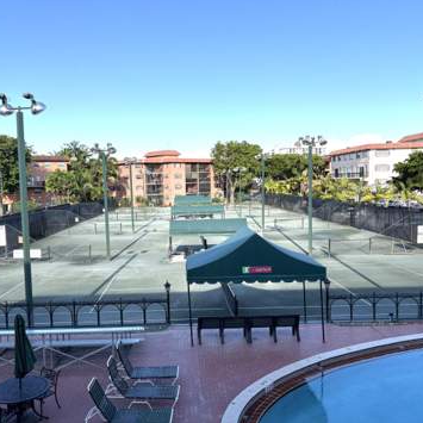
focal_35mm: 31
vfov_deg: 52.5
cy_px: 210
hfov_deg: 52.3
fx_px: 429
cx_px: 179
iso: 50
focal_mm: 5.96
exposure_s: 1/2364
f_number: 1.6
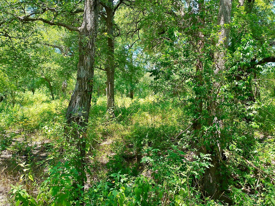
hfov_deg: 52.2
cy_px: 73
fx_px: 278
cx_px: 168
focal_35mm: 35
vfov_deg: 40.3
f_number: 2
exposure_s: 1/267
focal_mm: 6.8
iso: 100
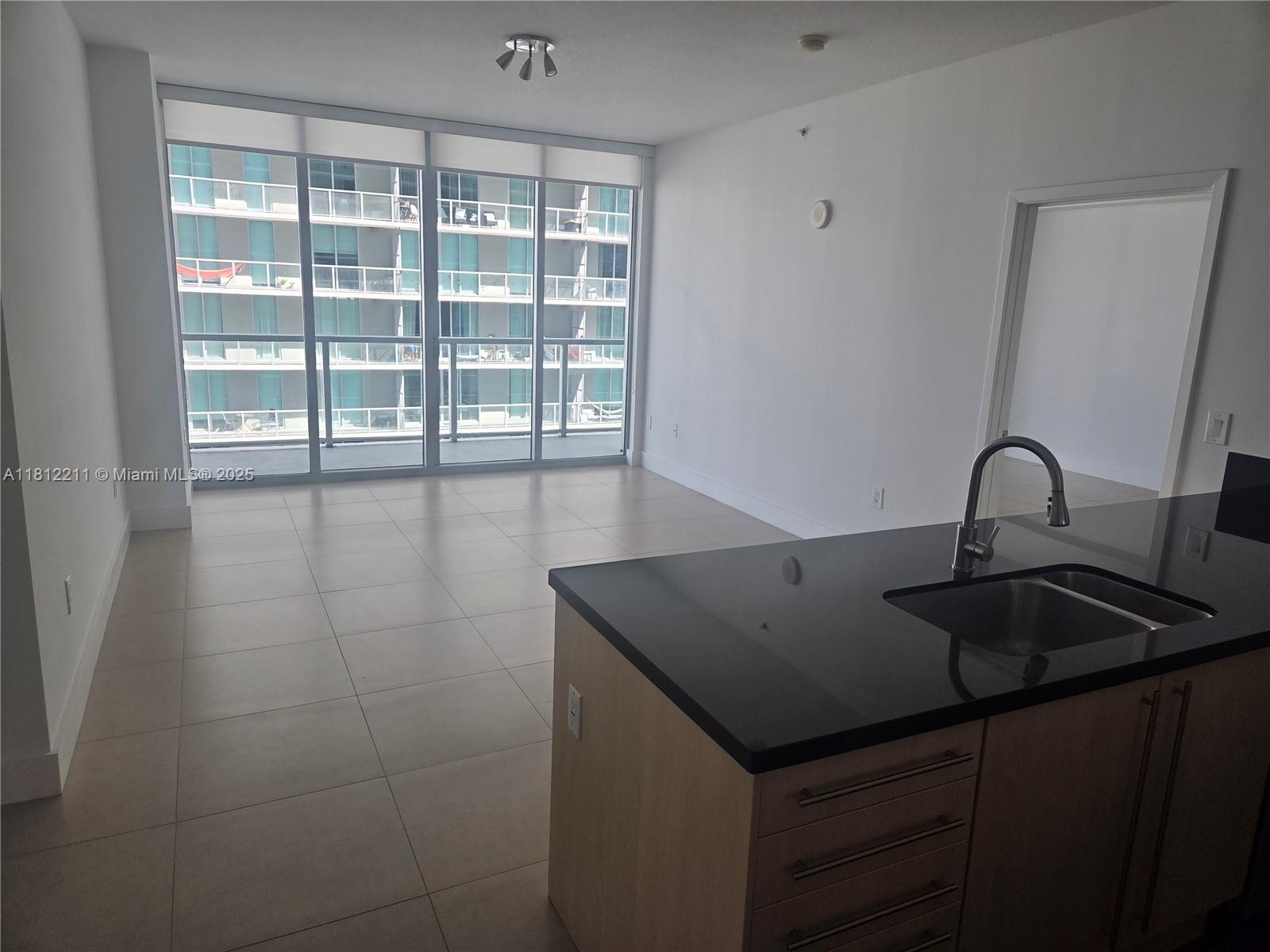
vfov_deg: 58.9
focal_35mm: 23
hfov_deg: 73.9
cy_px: 476
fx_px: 844
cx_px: 635
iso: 80
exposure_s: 1/850
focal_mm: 5.4
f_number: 1.8
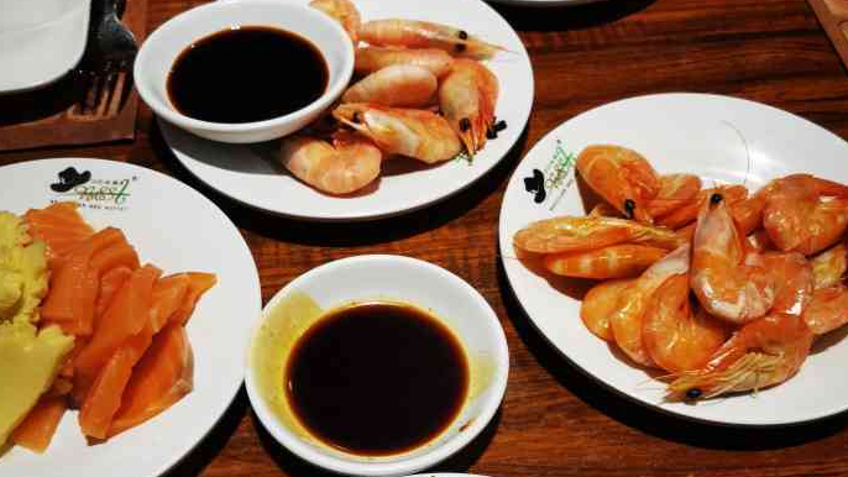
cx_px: 426
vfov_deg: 29.0
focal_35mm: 40
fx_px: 899
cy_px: 390
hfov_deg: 50.5
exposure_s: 1/100
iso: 64
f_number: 1.6
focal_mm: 5.56
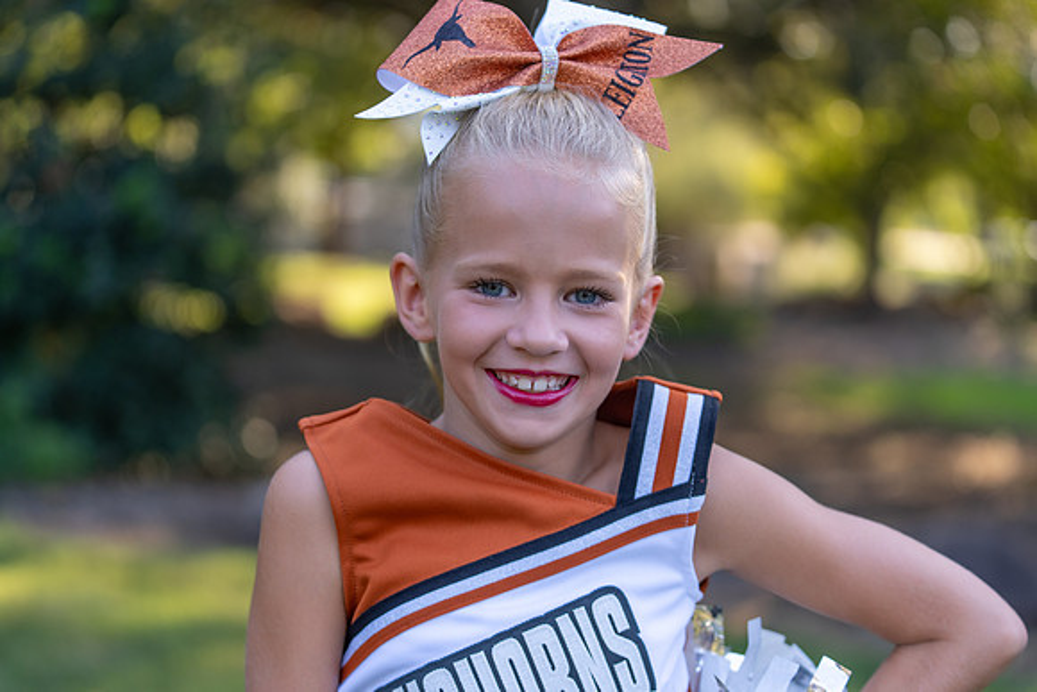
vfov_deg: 19.5
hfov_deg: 28.8
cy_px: 346
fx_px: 2017
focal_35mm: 70
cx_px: 518
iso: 200
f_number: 2.8
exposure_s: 1/320
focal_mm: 70
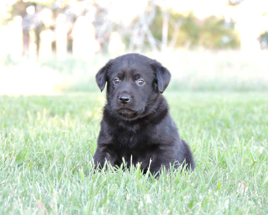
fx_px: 2482
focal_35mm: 313
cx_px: 131
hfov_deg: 6.2
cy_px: 107
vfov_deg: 4.9
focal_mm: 53.5
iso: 800
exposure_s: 1/60
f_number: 4.8
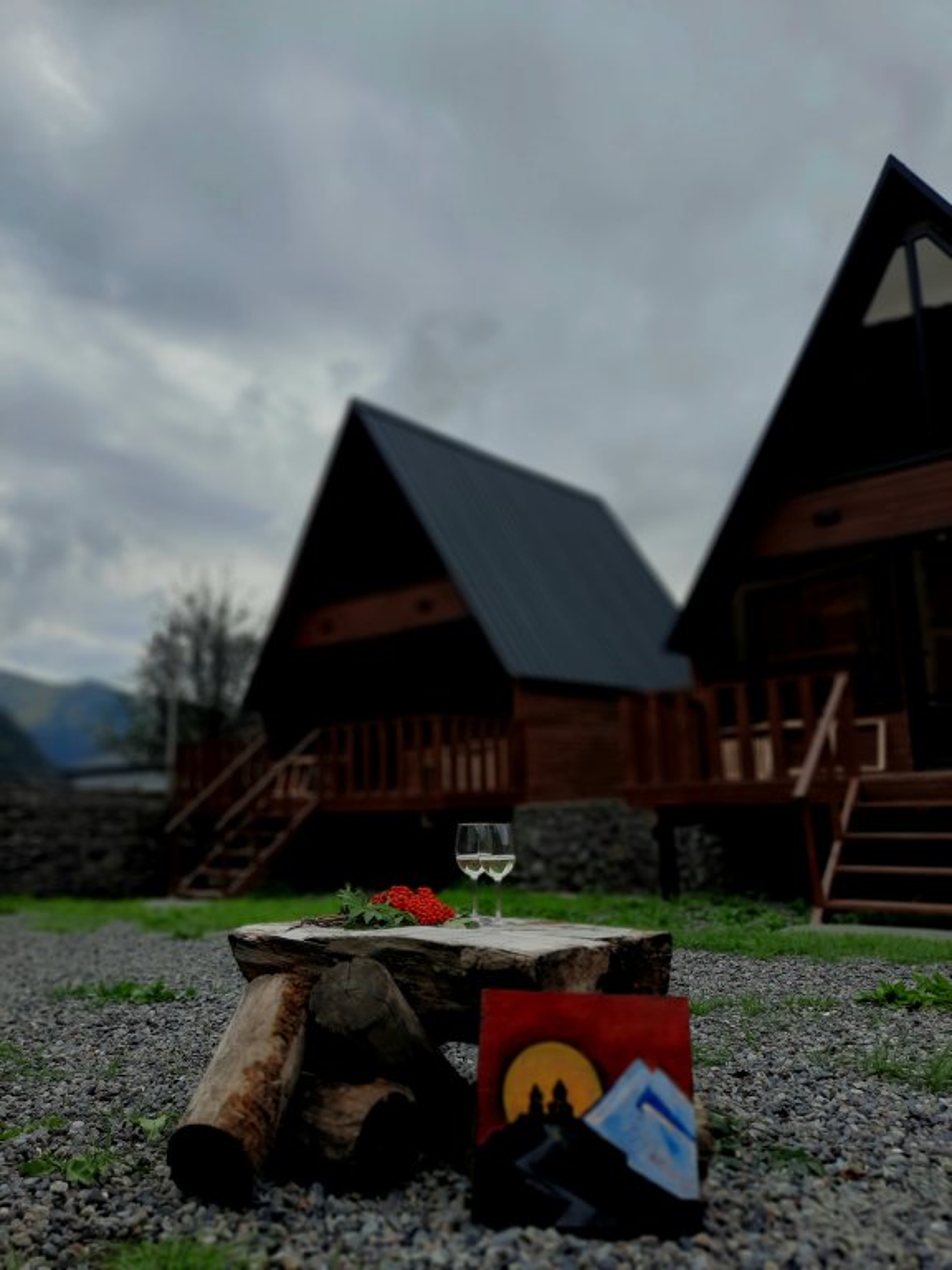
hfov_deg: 54.9
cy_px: 635
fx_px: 917
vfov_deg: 69.4
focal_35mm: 25
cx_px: 476
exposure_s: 1/909
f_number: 2
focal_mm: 4.6
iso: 32
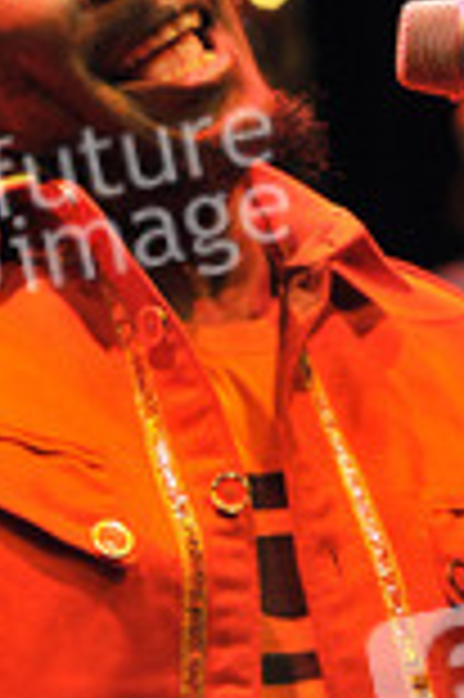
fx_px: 2499
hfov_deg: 10.6
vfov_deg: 15.9
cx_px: 189
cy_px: 441
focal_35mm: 129
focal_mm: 50
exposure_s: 1/160
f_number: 2.8
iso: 1600
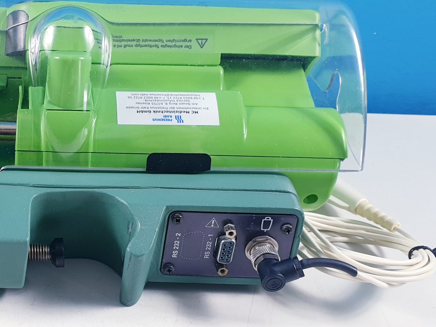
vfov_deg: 27.5
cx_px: 47
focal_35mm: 53
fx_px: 668
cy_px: 196
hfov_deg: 34.2
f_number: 2.4
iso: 64
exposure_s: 1/50
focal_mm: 4.3
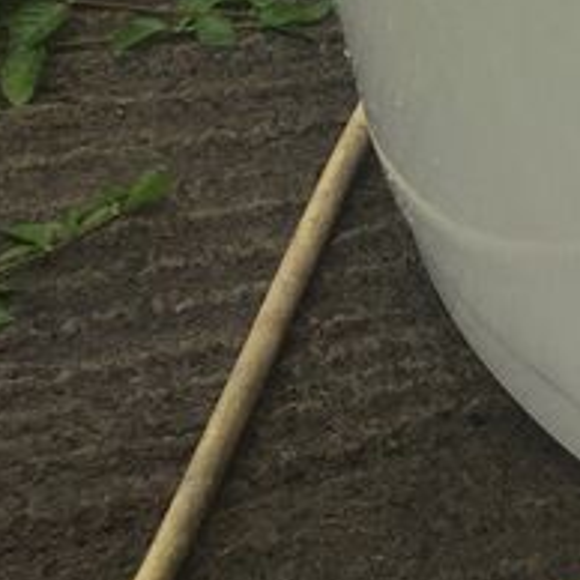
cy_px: 99
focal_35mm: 132
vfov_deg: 13.1
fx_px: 2502
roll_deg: -3.1
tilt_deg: -37.5
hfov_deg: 11.1
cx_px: 1384
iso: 32
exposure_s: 1/1647
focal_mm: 4.15
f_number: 2.2
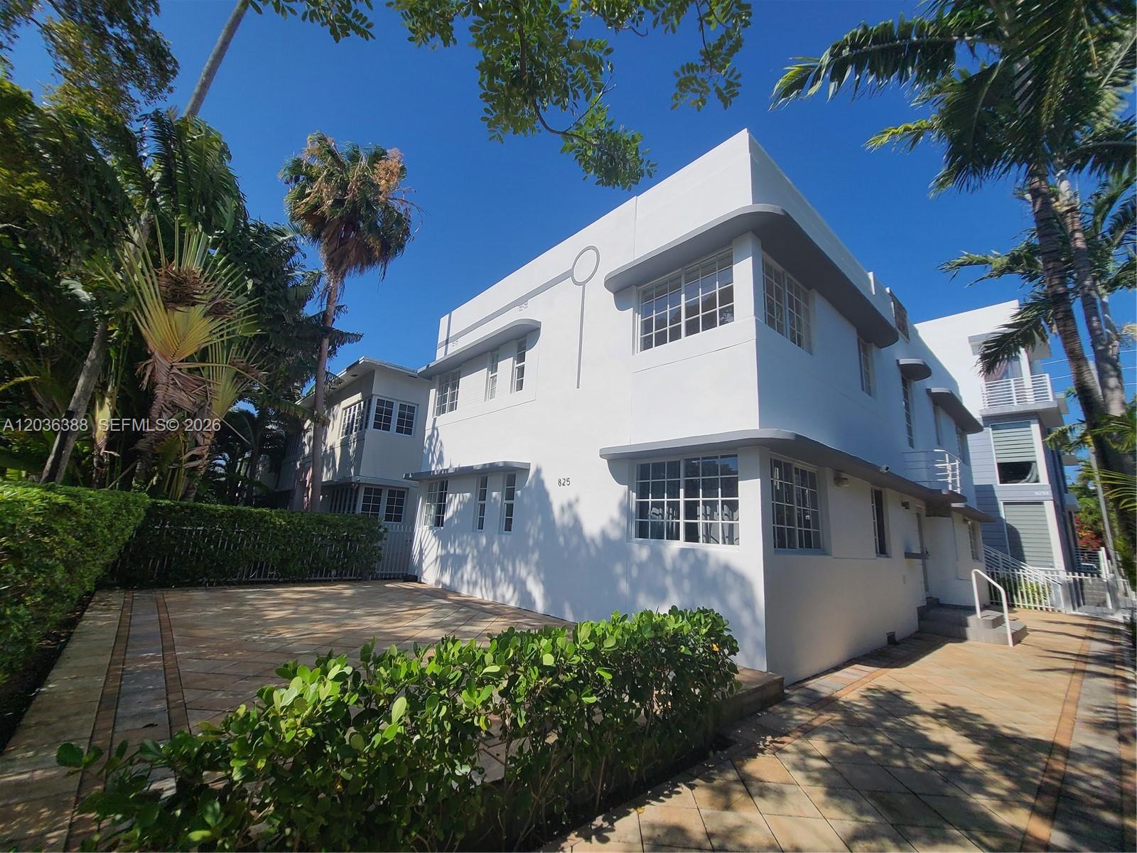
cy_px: 426
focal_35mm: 13
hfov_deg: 106.2
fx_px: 427
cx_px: 568
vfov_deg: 89.9
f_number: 2.2
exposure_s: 1/3717
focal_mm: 2.2
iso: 64
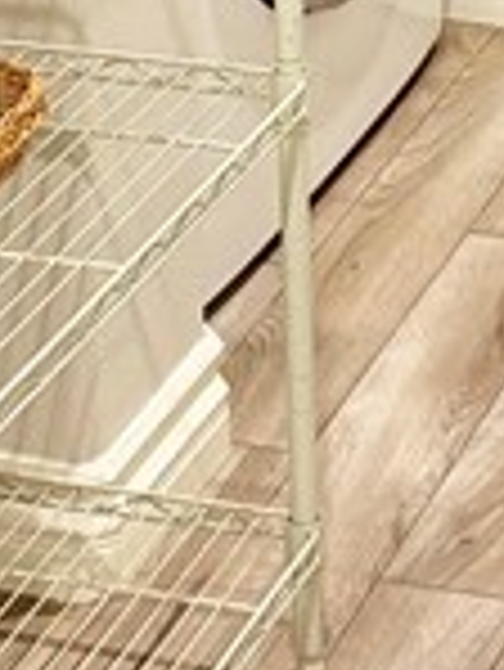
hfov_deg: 8.2
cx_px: 544
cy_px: -522
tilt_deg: -12.8
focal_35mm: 179
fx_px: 3470
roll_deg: +0.4
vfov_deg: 10.4
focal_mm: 5.96
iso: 160
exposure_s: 1/60
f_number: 1.6
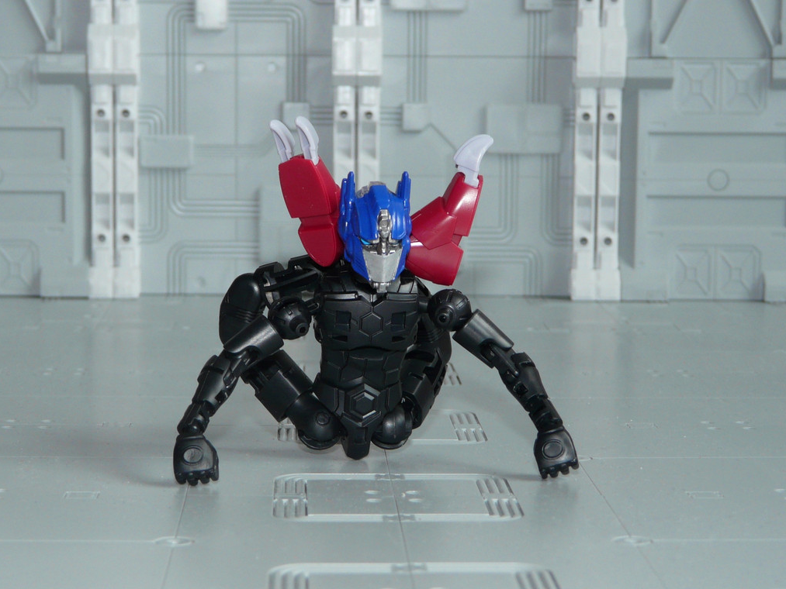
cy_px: 285
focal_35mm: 81
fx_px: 1839
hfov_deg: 24.1
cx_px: 374
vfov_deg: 18.2
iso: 100
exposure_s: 1/40
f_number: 3.2
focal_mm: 12.6
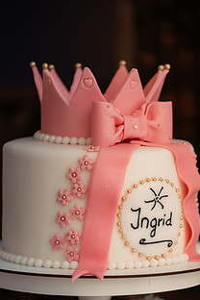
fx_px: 1083
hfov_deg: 10.5
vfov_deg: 15.7
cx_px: 114
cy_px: 215
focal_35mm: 130
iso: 2000
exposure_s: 1/250
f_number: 3.2
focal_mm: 90
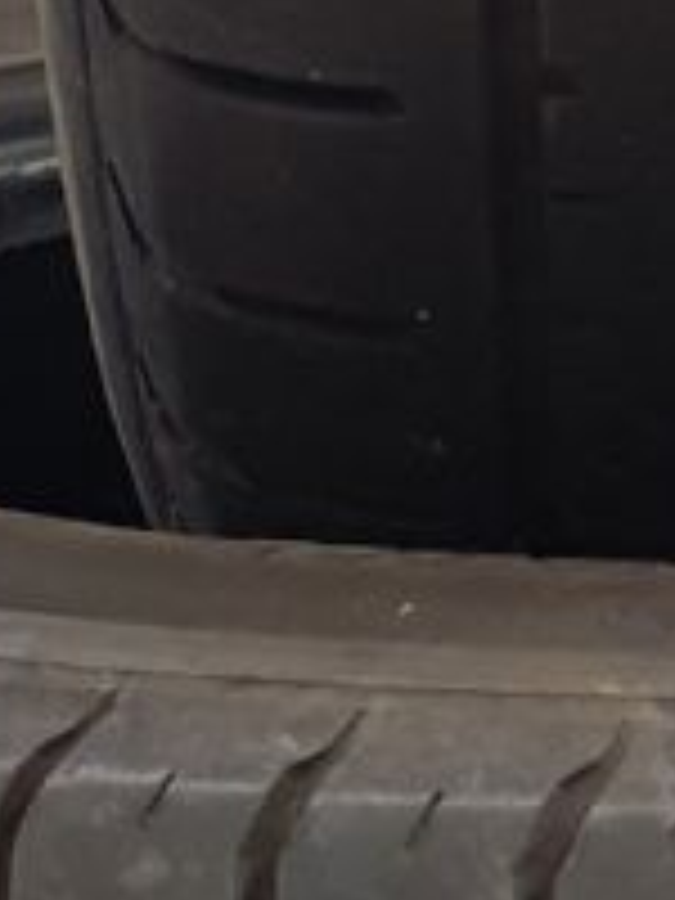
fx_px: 4394
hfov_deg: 8.6
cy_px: -482
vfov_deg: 11.2
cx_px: 907
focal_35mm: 169
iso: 160
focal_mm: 4.3
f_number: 2.4
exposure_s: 1/50
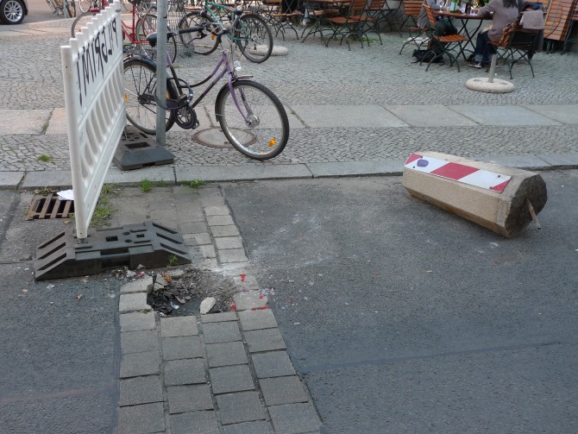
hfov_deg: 50.1
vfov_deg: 38.7
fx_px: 618
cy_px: 217
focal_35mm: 37
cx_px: 289
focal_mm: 7.9
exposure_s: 1/160
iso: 80
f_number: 2.8
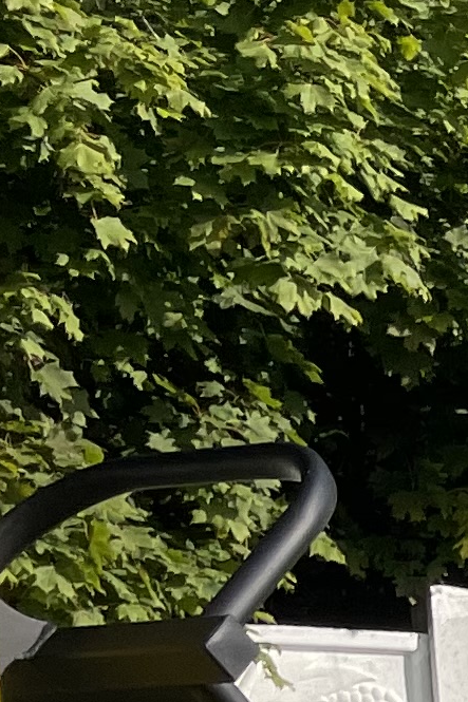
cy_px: 1273
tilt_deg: -6.5
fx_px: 3199
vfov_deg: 11.6
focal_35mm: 164
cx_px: 1839
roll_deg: +1.1
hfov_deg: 6.7
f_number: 1.6
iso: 32
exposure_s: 1/4000
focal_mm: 4.2
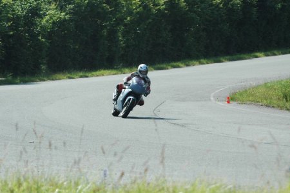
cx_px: 145
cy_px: 96
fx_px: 2535
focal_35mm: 315
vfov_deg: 4.4
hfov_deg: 6.5
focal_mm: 210
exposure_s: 1/800
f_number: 7.1
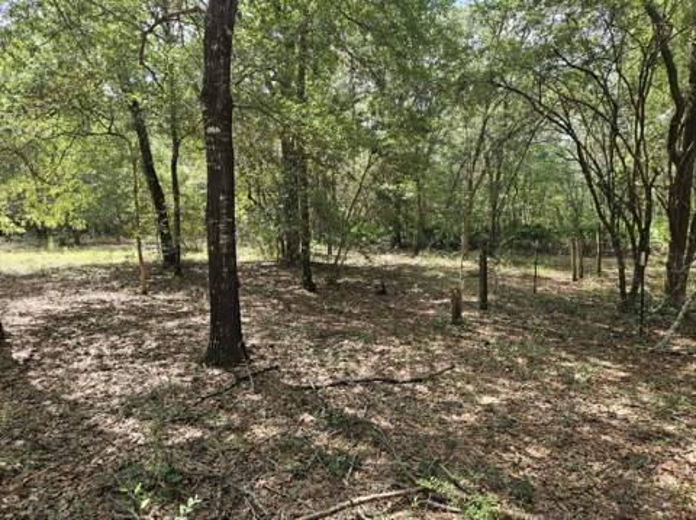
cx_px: 348
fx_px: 462
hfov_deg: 74.0
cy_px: 260
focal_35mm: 23
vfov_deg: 58.8
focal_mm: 5.4
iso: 32
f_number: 1.8
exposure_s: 1/180
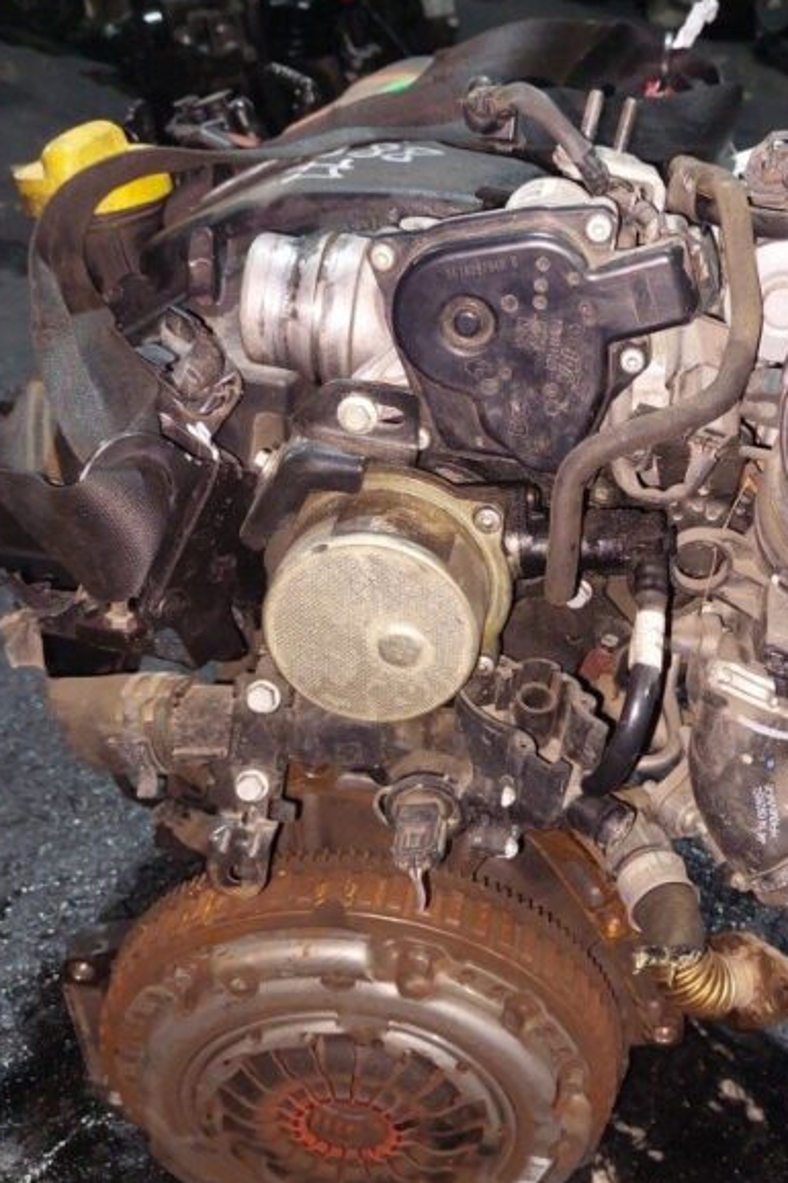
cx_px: 592
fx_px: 1183
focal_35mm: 36
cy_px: 632
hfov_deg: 36.0
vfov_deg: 53.1
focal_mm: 5.23
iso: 320
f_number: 1.8
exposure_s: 1/50
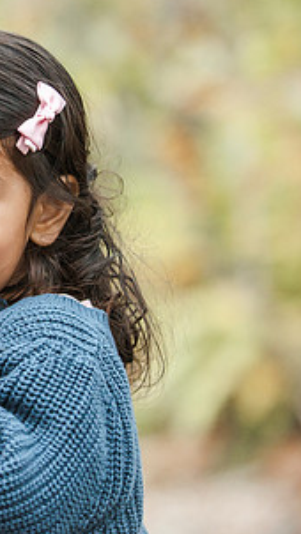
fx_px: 2709
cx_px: -158
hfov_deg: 6.3
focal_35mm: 191
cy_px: 202
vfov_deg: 11.3
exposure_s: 1/80
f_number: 2.8
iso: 2000
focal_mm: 95
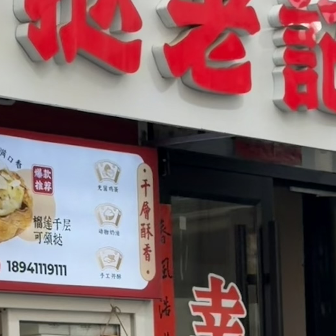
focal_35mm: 164
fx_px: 1801
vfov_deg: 10.6
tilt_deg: +4.8
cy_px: 273
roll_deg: -0.7
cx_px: 81
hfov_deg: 10.6
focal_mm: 6.76
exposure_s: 1/1041
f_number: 1.78
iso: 64
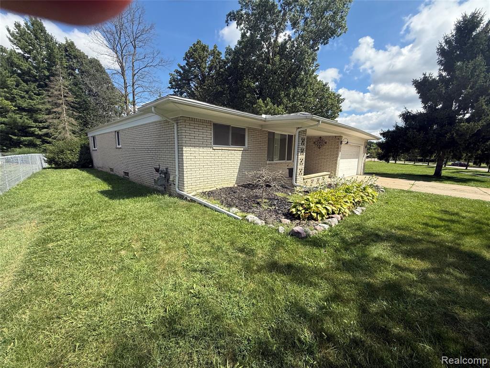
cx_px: 245
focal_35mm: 14
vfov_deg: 85.7
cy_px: 184
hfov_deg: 102.1
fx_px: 198
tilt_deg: -9.8
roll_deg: -2.4
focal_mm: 2.22
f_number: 2.2
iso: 50
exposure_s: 1/1497
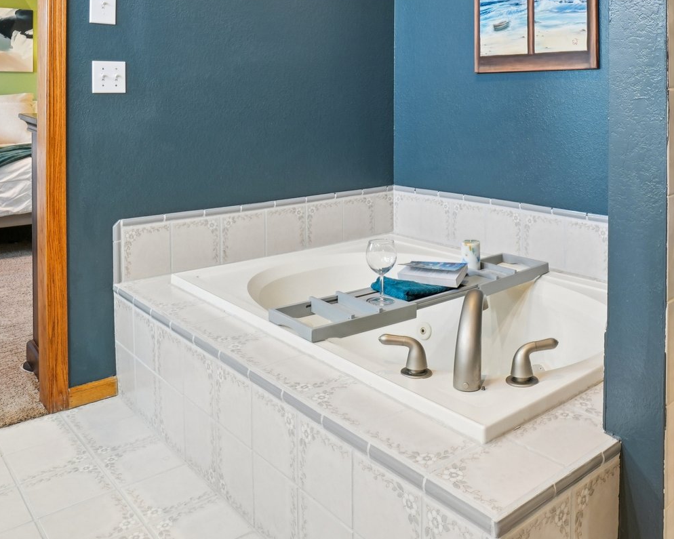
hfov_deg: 59.6
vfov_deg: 47.2
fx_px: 578
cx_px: 426
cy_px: 106
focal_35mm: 29
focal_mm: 10
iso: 400
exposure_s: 1/4
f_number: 8
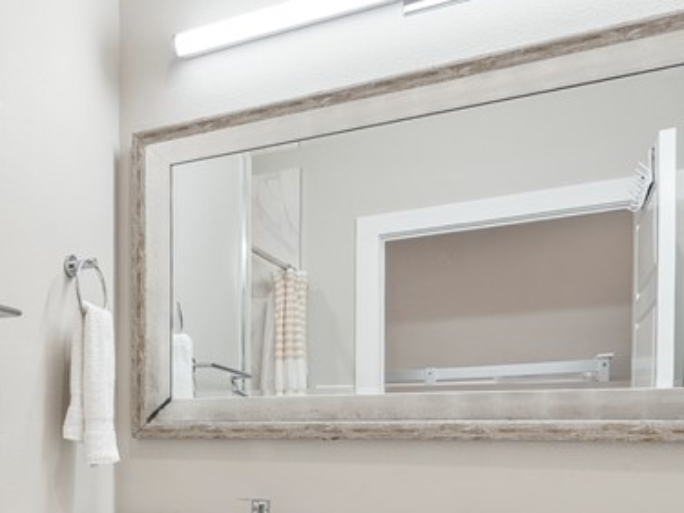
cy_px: 442
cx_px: -63
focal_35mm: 39
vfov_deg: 35.1
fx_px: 770
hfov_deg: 39.4
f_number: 10
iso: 200
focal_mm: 14
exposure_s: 1/6
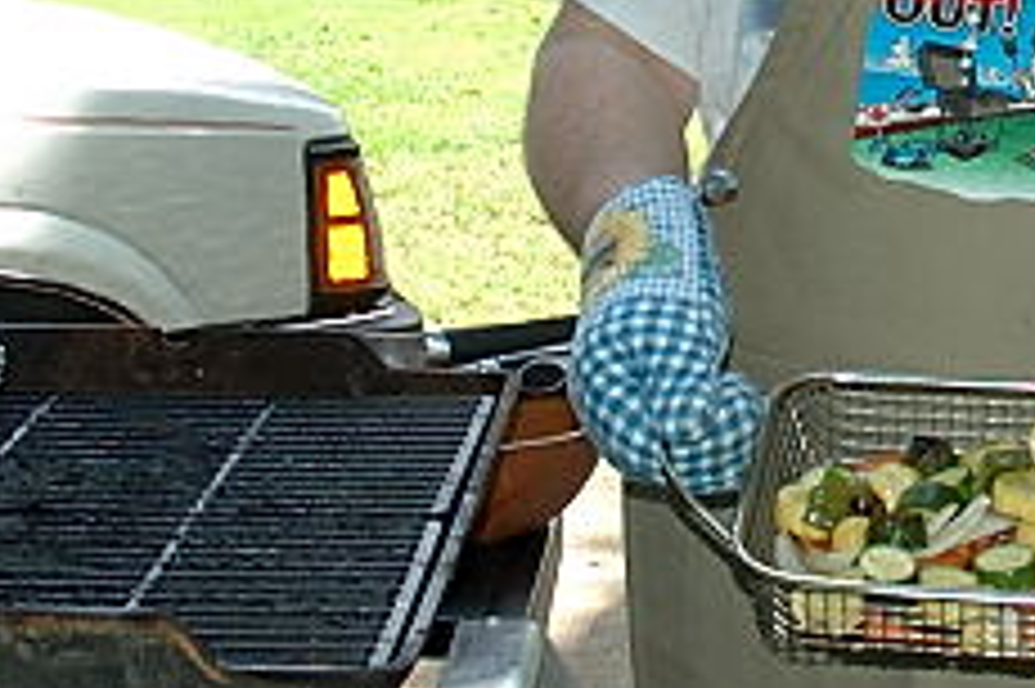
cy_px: 218
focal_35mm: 94
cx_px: 670
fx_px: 2700
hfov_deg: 21.6
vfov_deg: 14.5
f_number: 7.1
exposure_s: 1/125
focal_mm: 18
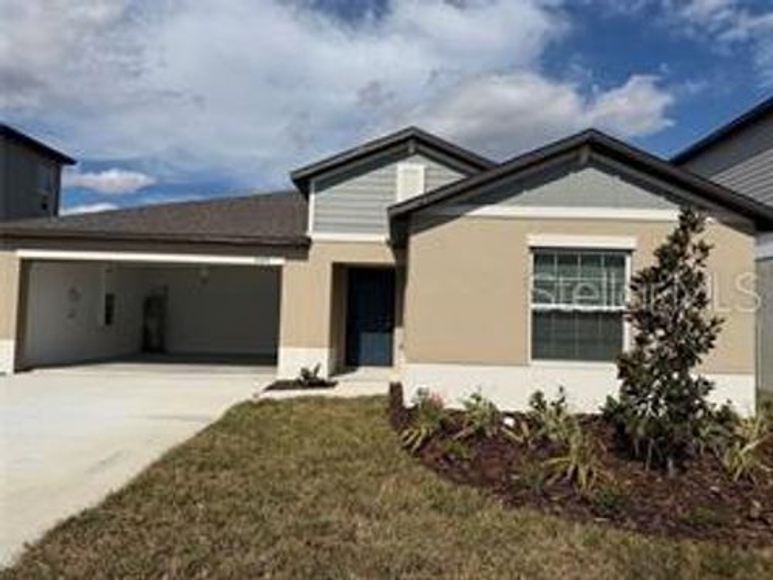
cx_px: 386
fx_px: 536
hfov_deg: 71.6
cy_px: 290
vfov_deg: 56.8
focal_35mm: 24
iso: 80
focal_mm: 6.76
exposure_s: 1/11905
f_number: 1.78
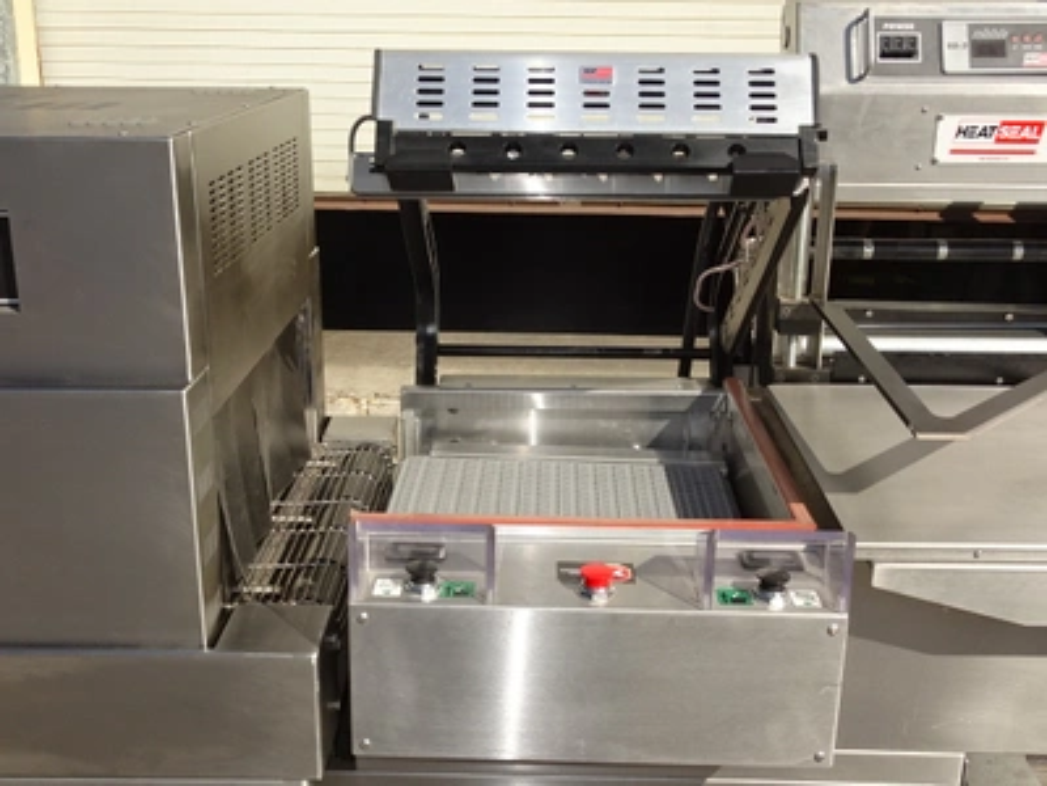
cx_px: 524
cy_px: 393
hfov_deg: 49.0
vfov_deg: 37.7
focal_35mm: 38
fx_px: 1149
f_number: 4
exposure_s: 1/640
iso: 80
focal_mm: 6.56
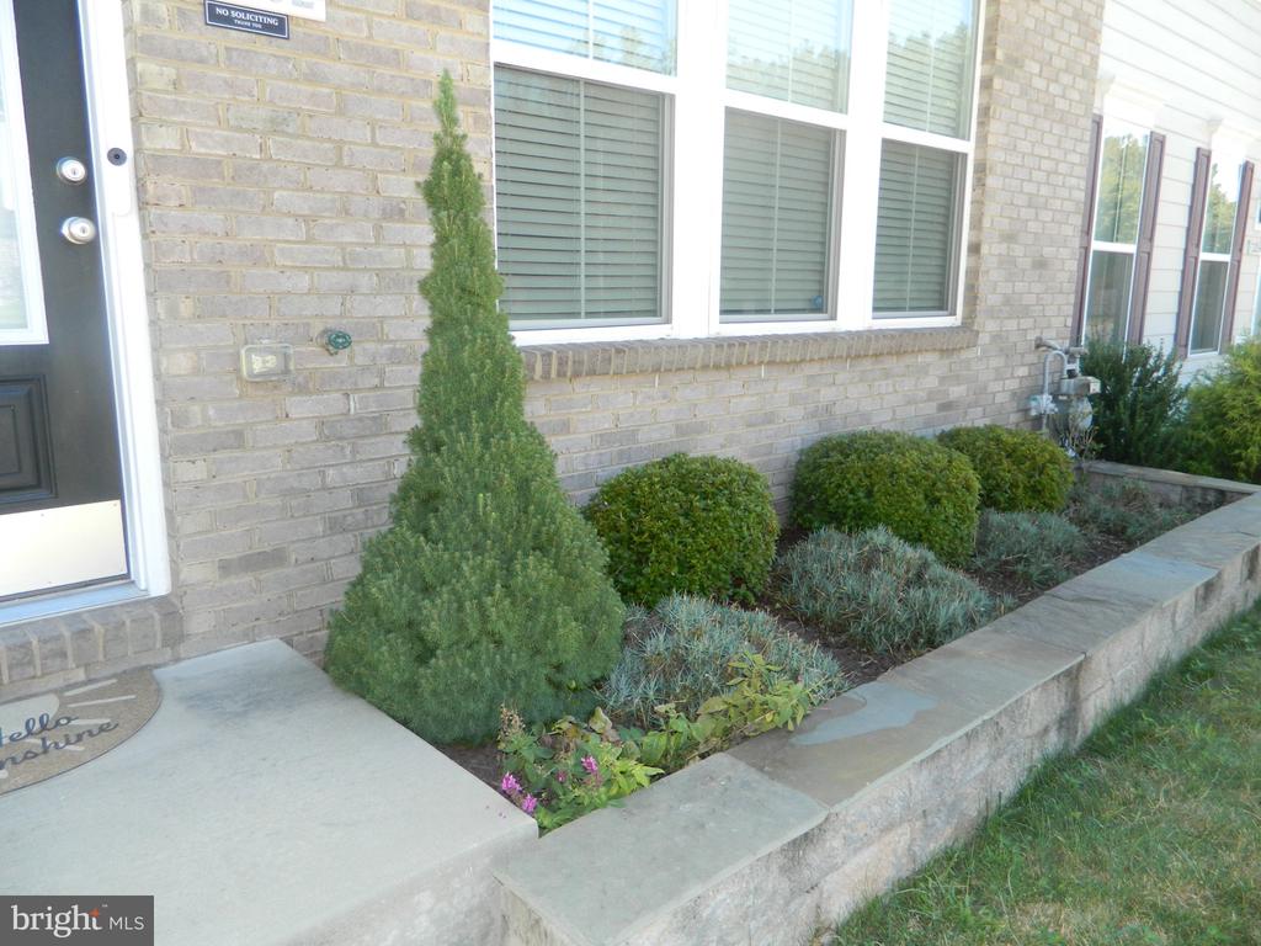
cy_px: 473
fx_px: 911
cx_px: 630
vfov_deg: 54.9
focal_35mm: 25
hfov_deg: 69.4
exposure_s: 1/160
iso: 110
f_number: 3.1
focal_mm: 4.5
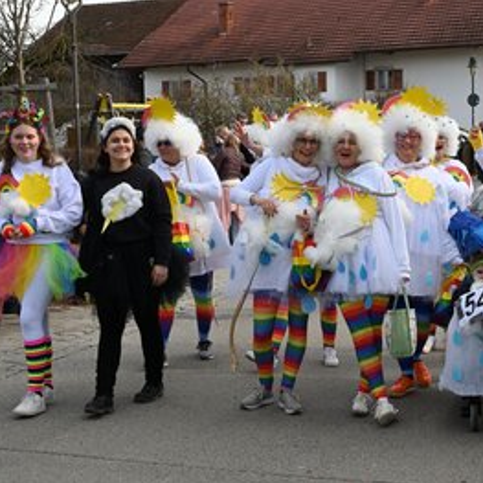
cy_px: 242
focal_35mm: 71
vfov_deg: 24.3
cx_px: 332
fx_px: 1121
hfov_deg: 24.2
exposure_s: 1/200
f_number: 20
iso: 1000
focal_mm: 55
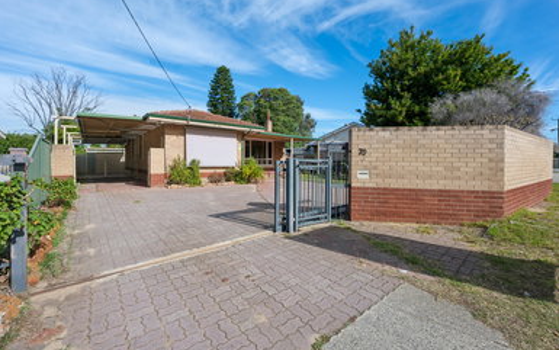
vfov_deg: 74.8
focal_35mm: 15
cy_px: 163
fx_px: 229
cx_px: 268
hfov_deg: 101.4
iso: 100
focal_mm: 14
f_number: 8
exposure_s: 1/400
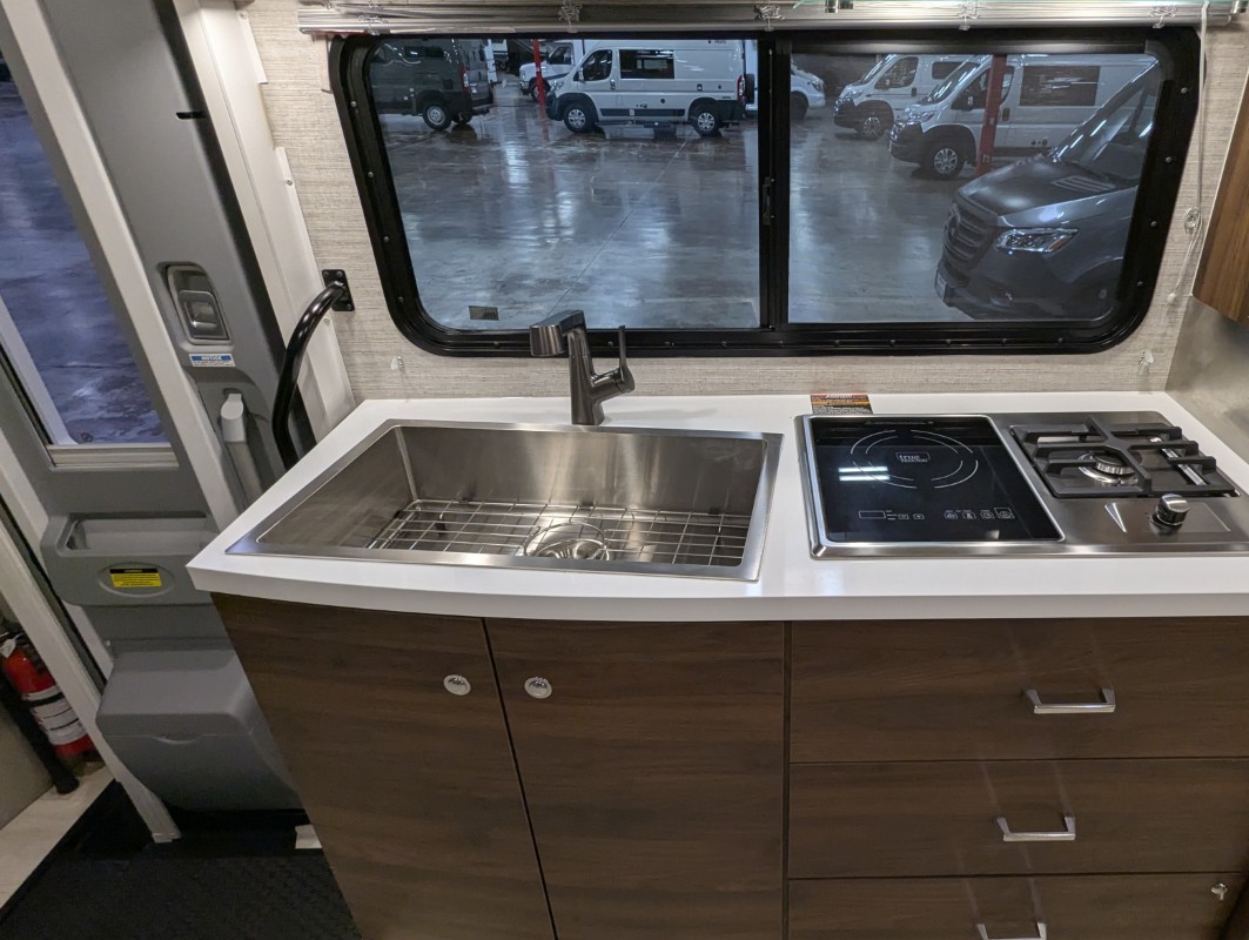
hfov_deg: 77.6
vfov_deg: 63.5
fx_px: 759
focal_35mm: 21
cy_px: 482
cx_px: 773
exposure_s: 1/122
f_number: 2.2
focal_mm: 2.35
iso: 201
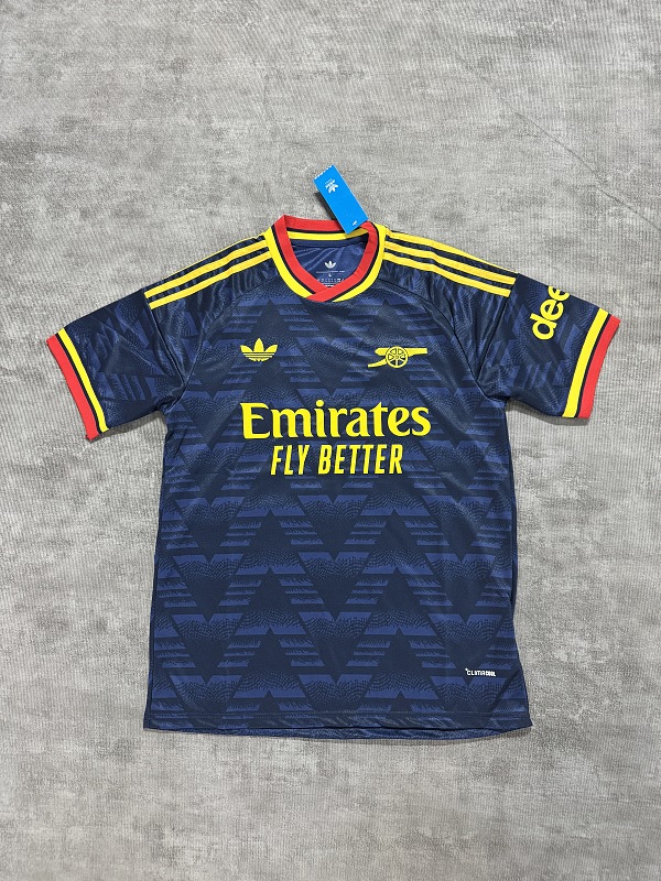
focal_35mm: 24
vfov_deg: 71.6
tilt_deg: -78.7
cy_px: 440
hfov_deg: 56.8
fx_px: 611
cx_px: 330
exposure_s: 1/50
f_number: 1.78
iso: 400
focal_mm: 6.76
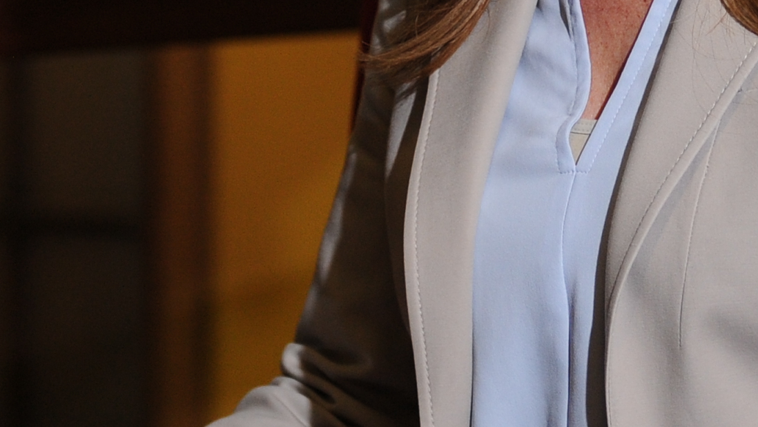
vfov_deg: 5.7
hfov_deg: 10.2
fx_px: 4242
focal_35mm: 211
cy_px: -112
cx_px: 454
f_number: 2.8
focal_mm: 52
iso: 1000
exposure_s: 1/125
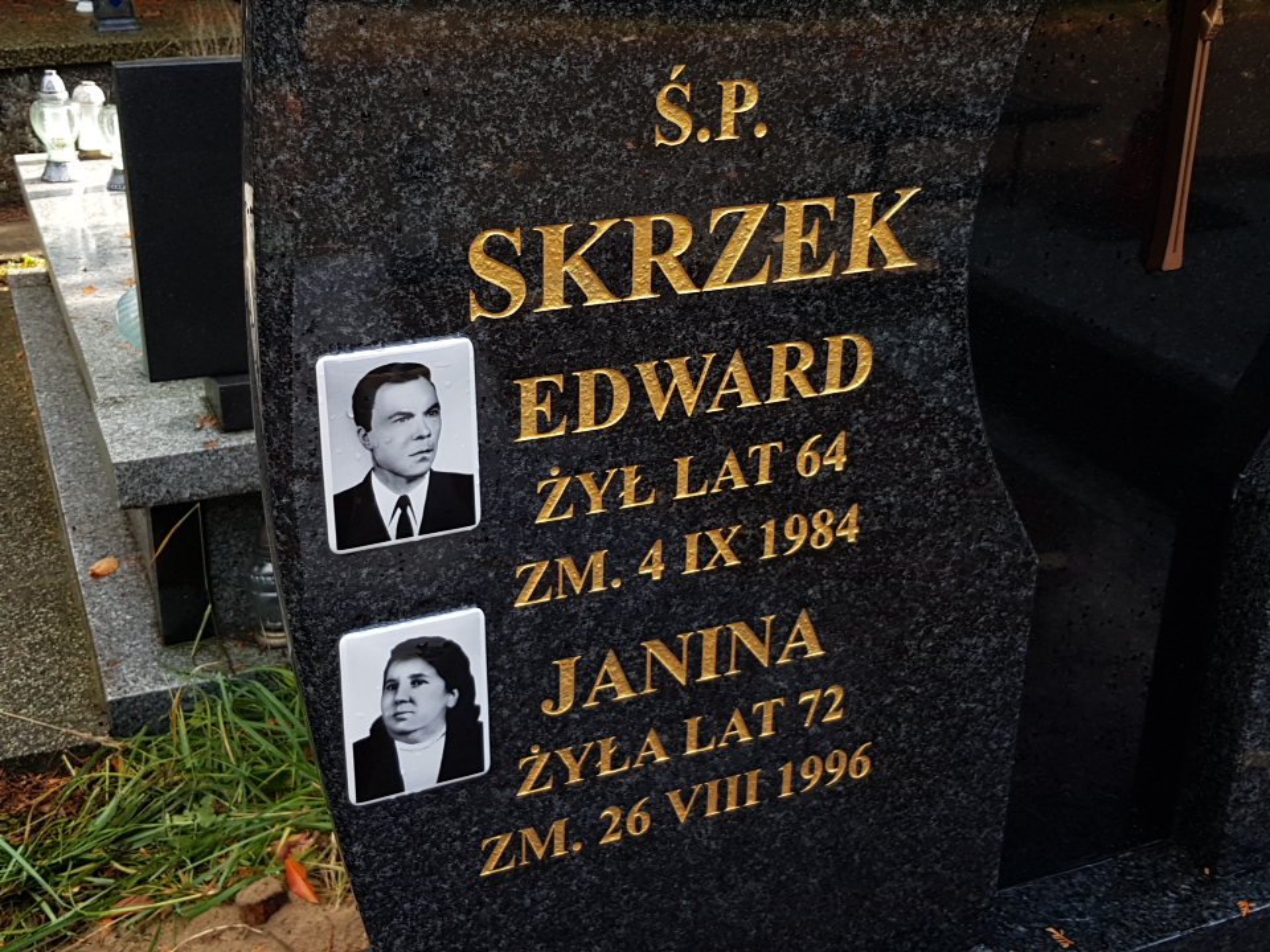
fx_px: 954
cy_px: 476
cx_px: 635
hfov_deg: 67.3
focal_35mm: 26
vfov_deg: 53.1
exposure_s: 1/237
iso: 40
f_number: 1.7
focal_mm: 4.2
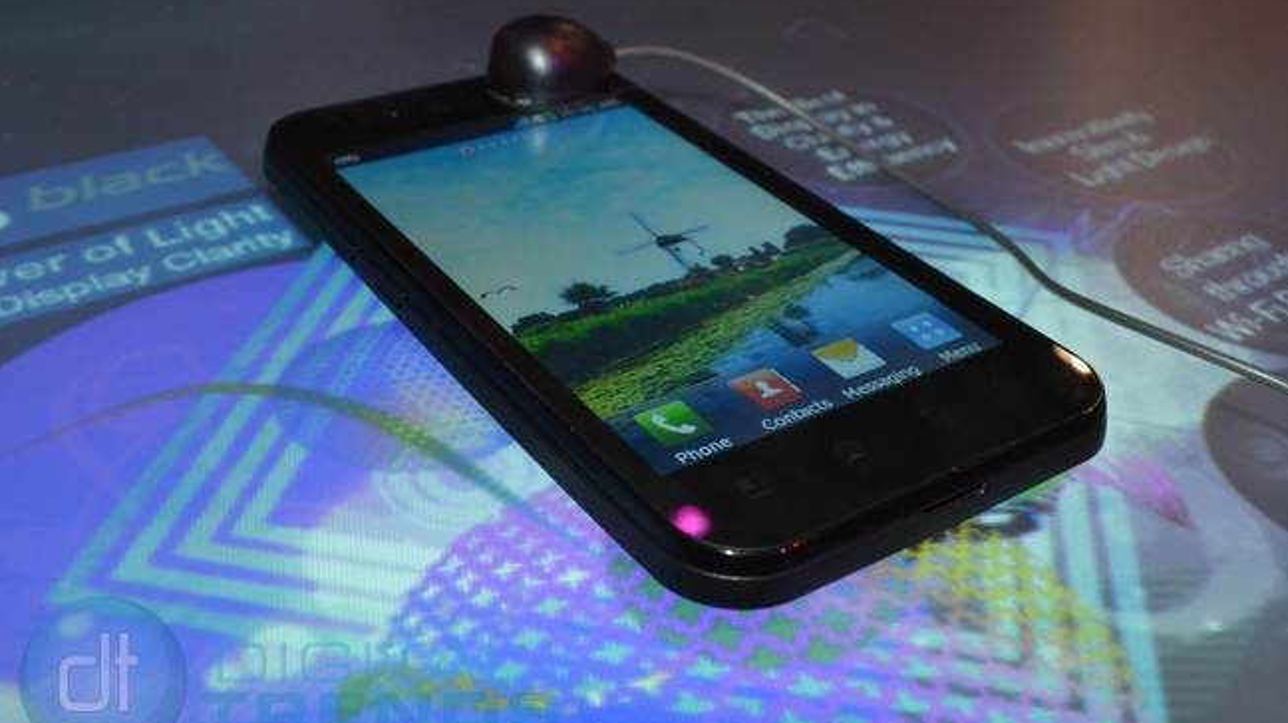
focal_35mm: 41
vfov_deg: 29.0
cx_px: 644
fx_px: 1400
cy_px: 357
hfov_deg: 49.4
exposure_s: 1/60
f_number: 10
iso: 1600
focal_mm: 26
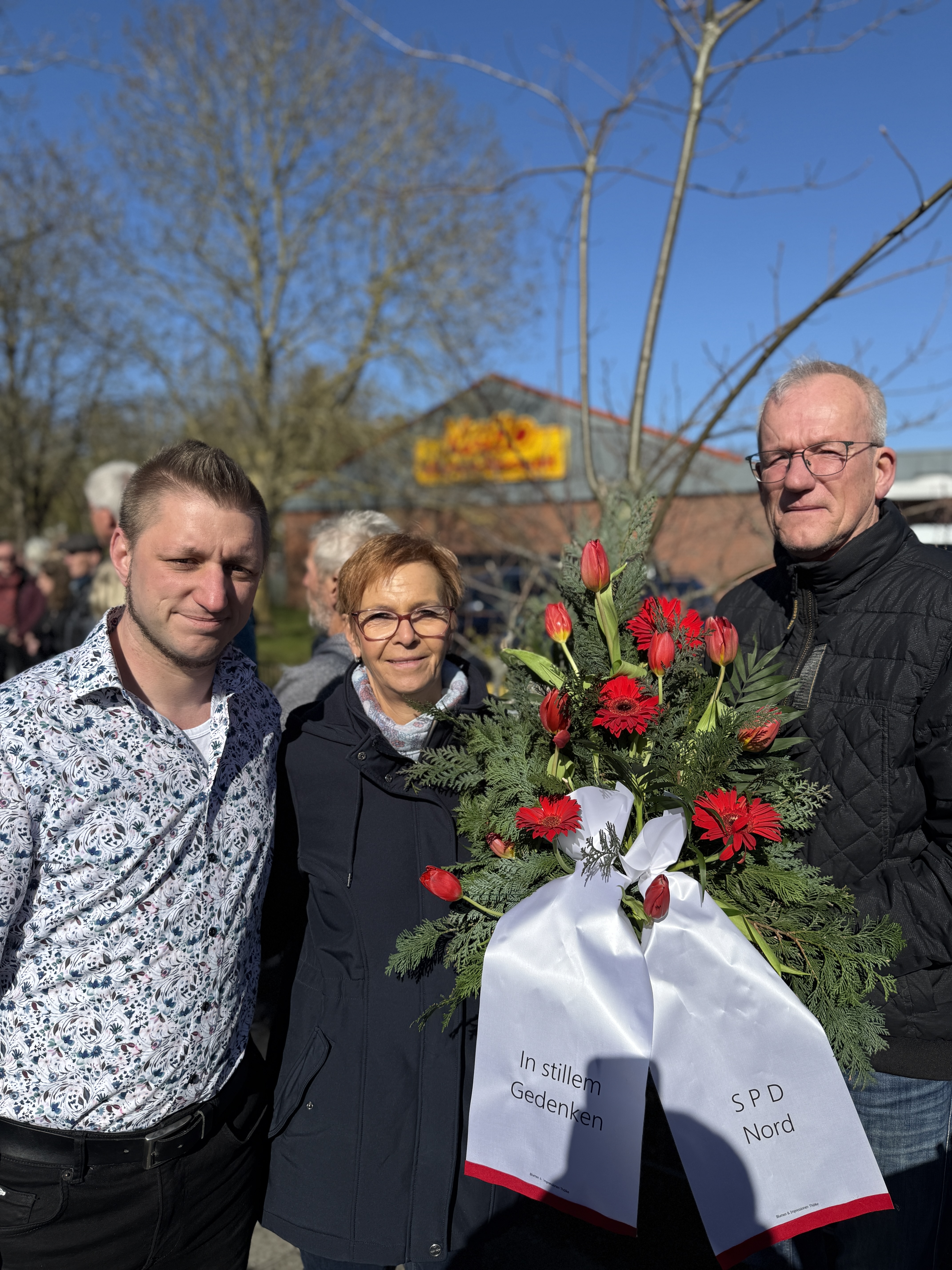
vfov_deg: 71.6
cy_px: 635
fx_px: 880
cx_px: 476
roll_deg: -0.3
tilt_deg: -4.5
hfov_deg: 56.8
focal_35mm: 24
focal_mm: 6.76
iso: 80
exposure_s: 1/6711
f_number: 1.78
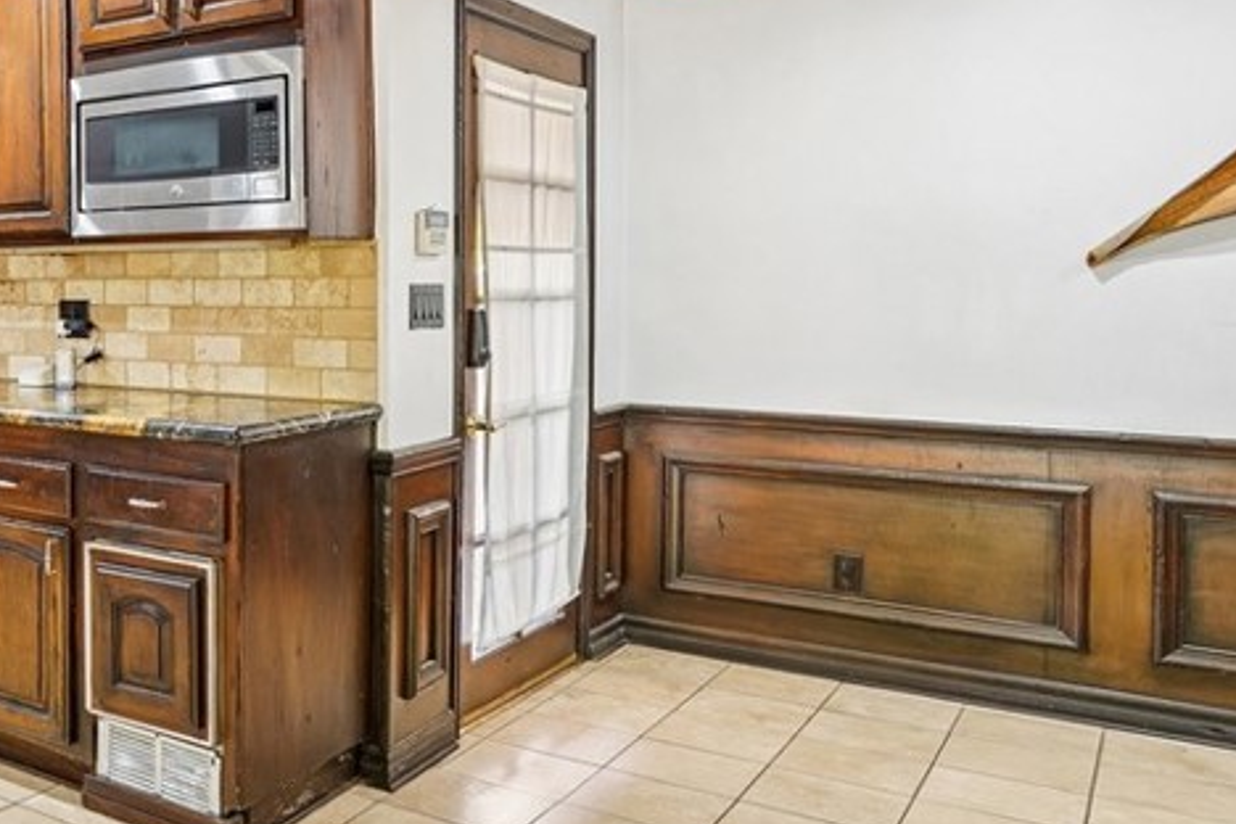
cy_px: 322
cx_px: -63
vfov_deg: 37.7
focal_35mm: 35
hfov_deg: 44.2
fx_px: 1202
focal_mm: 16
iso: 400
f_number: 8
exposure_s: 1/6
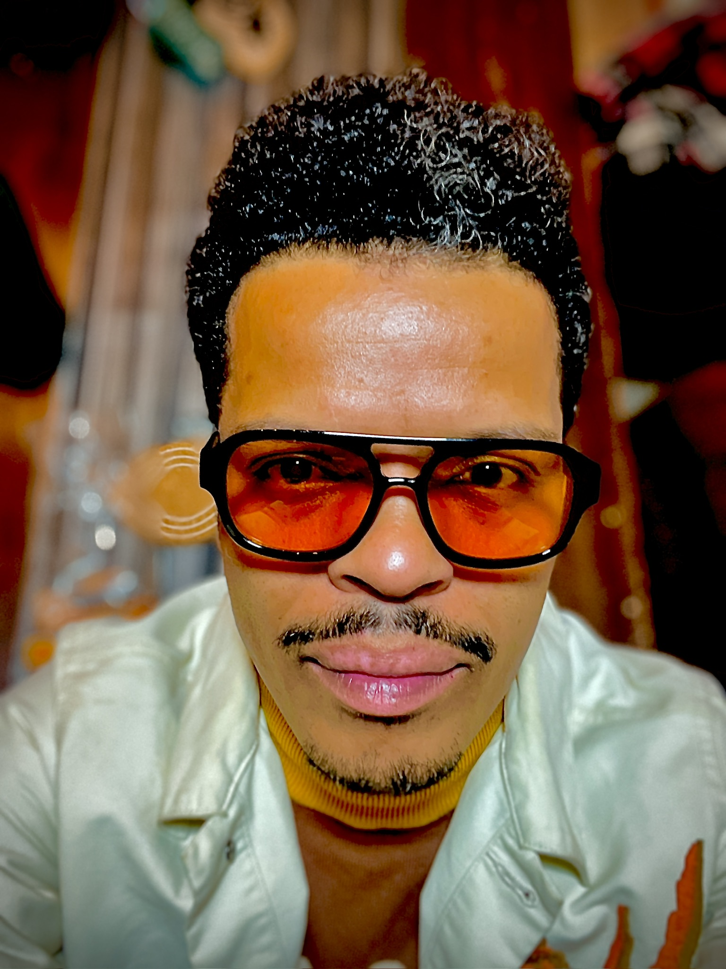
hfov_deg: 46.8
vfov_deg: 60.0
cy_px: 484
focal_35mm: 30
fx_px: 839
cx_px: 363
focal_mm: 2.71
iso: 250
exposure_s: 1/50
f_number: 2.2
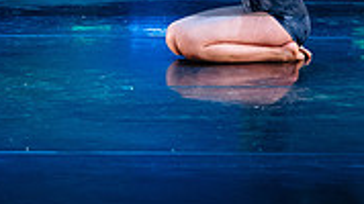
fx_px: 4496
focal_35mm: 466
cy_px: -239
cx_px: -183
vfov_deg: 2.6
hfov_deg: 4.6
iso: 1250
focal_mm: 107
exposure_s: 1/500
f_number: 2.8
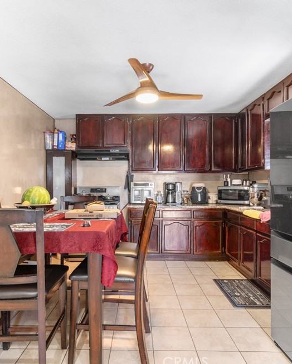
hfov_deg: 63.1
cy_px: 181
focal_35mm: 22
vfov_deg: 75.0
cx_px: 141
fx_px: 238
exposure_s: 1/4
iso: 320
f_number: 7.1
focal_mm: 10
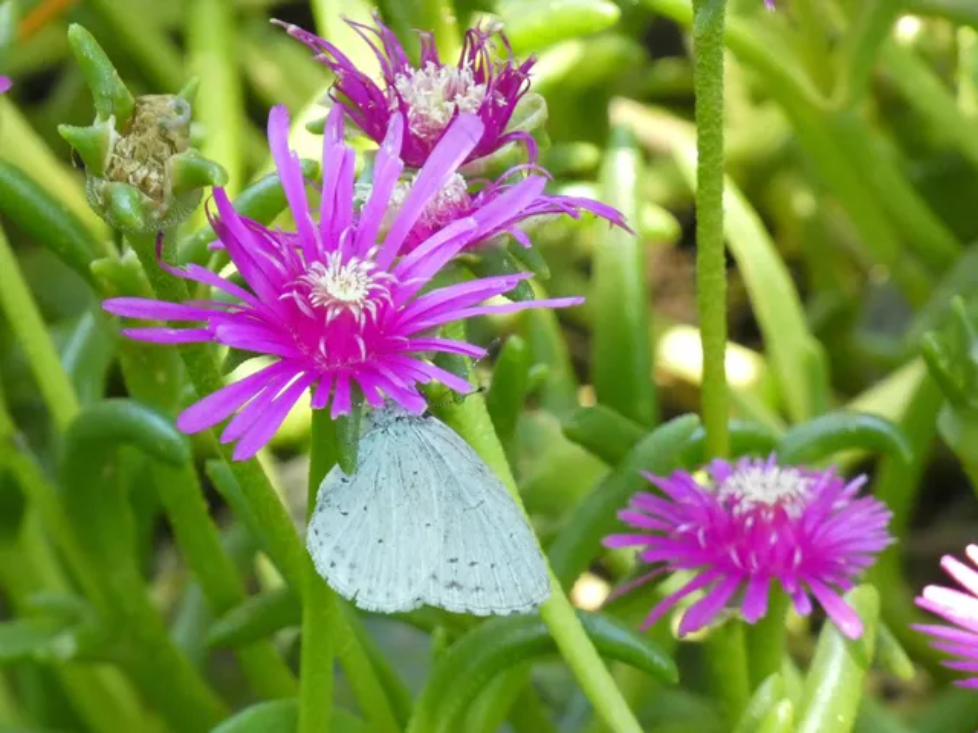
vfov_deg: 2.7
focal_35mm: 549
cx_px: 489
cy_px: 366
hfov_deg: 3.6
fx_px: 15511
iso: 1000
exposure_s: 1/100
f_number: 5.6
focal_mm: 98.3
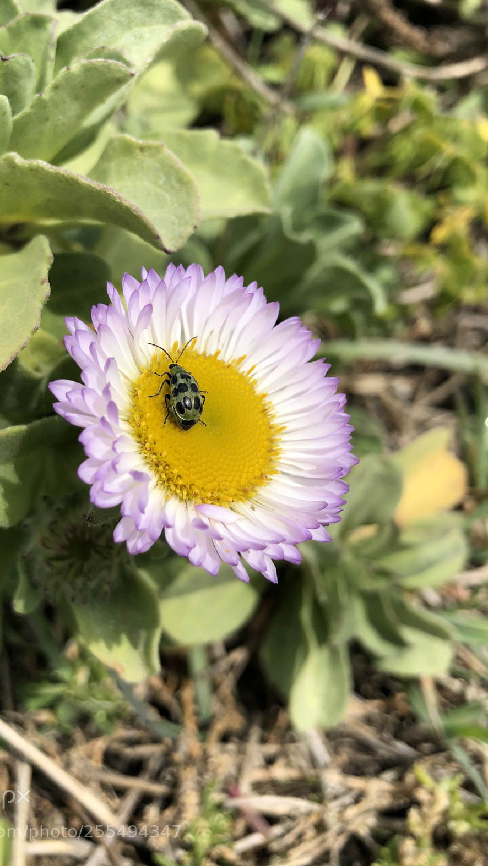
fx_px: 713
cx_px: 224
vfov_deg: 62.6
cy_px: 435
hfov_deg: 37.8
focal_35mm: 31
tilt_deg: -52.3
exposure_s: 1/2825
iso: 25
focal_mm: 4
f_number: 1.8
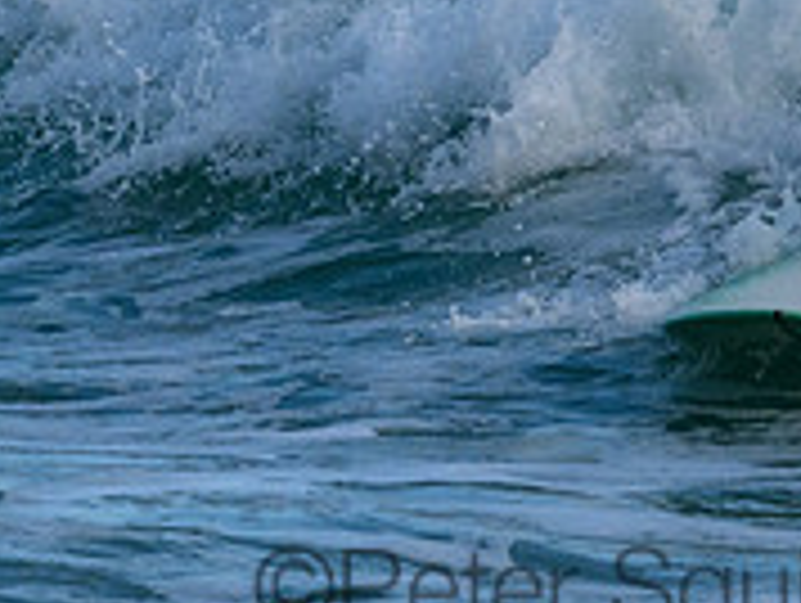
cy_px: -160
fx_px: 32625
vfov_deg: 1.1
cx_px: 603
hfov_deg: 1.4
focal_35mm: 1408
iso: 2000
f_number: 11
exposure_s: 1/2000
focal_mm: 450
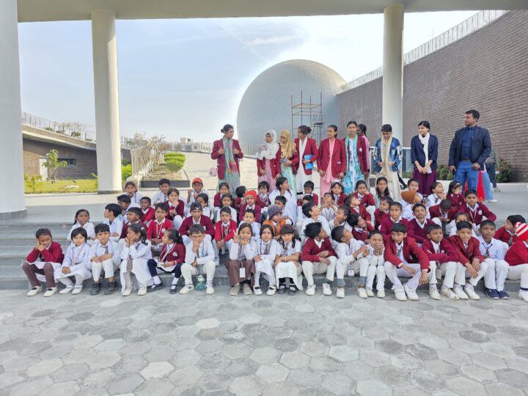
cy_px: 198
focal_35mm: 23
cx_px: 264
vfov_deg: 58.9
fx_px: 351
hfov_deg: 73.9
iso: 32
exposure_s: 1/359
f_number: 1.7
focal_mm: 6.3
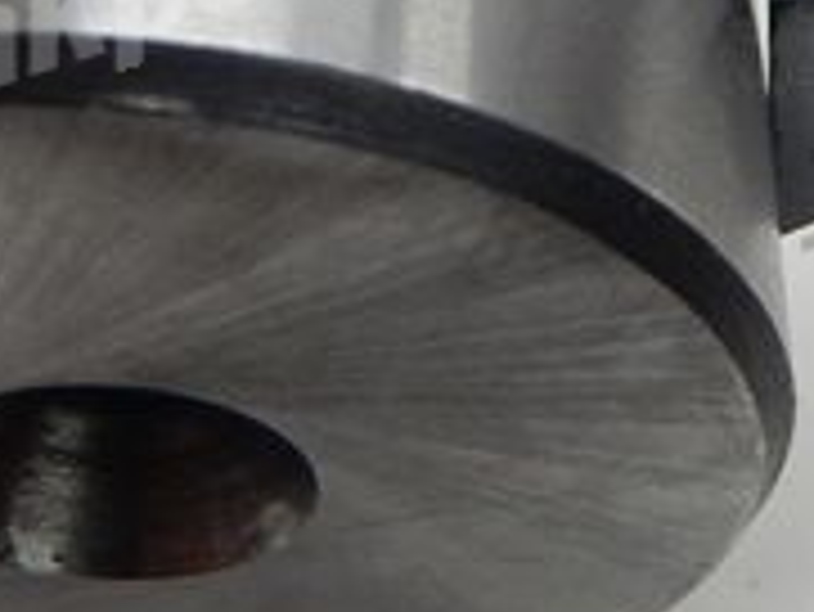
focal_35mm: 97
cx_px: 544
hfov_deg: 20.2
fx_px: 2282
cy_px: -140
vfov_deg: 14.7
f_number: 3
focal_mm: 4
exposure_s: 1/30
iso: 320
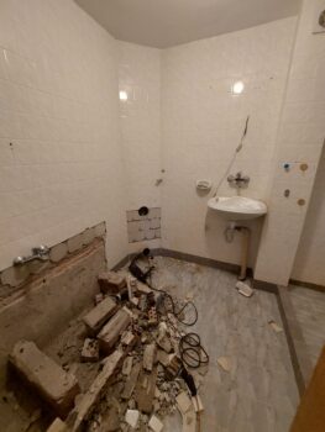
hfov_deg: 90.0
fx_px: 163
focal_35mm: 13
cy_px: 216
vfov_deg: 106.1
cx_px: 162
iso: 400
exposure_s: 1/24
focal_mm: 1.74
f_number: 2.2
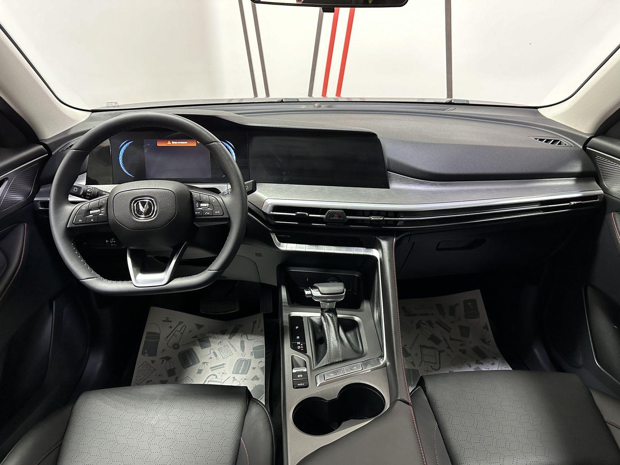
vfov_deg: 56.8
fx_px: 430
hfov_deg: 71.6
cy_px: 232
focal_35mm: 24
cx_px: 310
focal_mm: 6.86
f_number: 1.78
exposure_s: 1/50
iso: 500
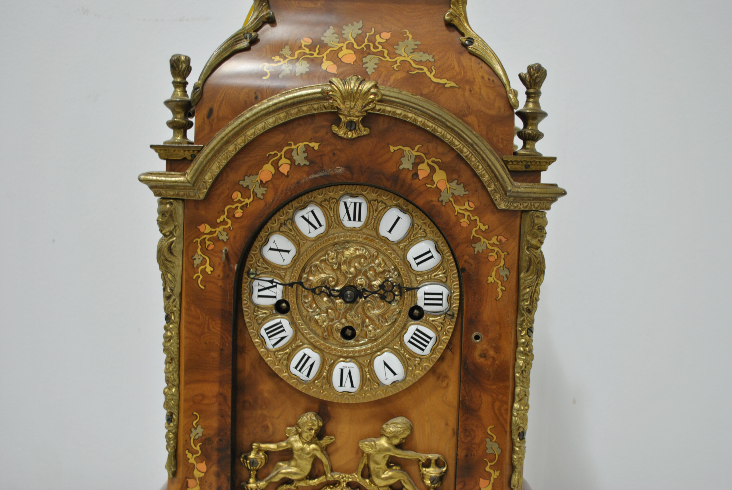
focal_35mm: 36
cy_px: 245
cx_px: 366
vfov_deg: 37.0
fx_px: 733
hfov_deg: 53.1
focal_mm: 24
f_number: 4
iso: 200
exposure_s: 1/10
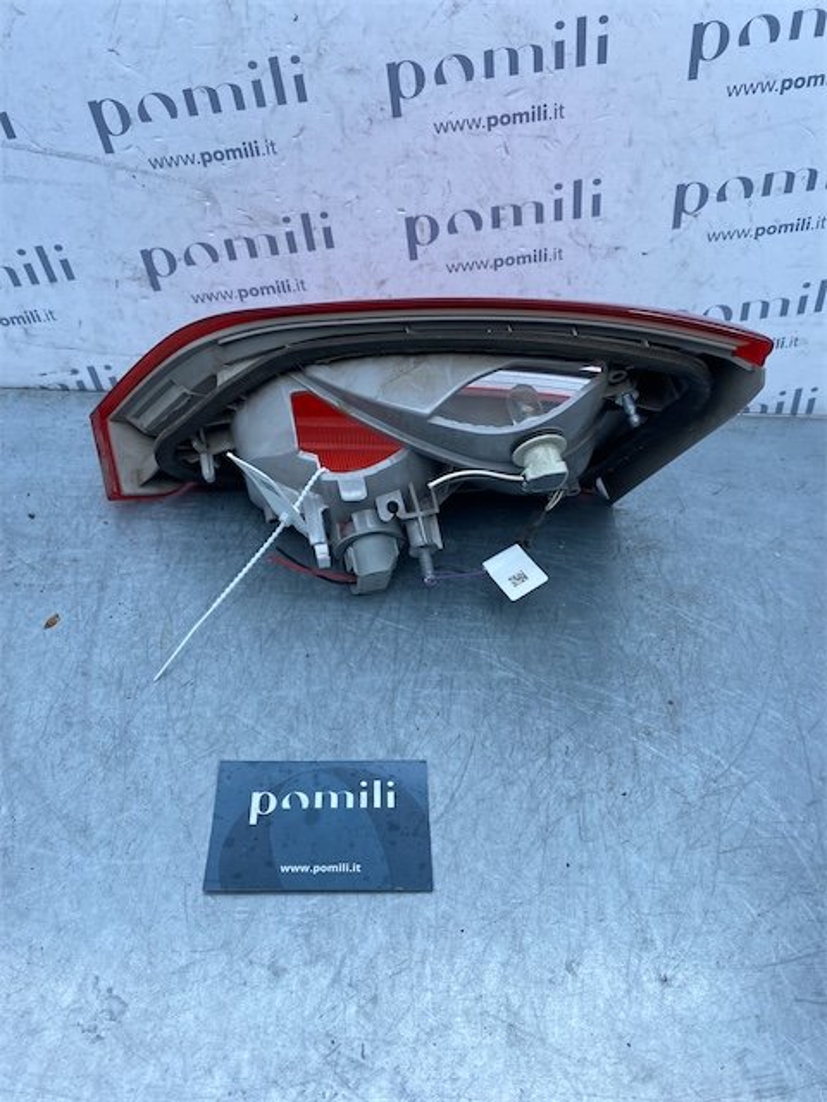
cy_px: 551
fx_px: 828
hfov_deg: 53.1
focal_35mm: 26
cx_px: 414
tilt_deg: -45.1
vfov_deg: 67.3
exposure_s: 1/898
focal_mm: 4.25
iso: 32
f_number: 1.8
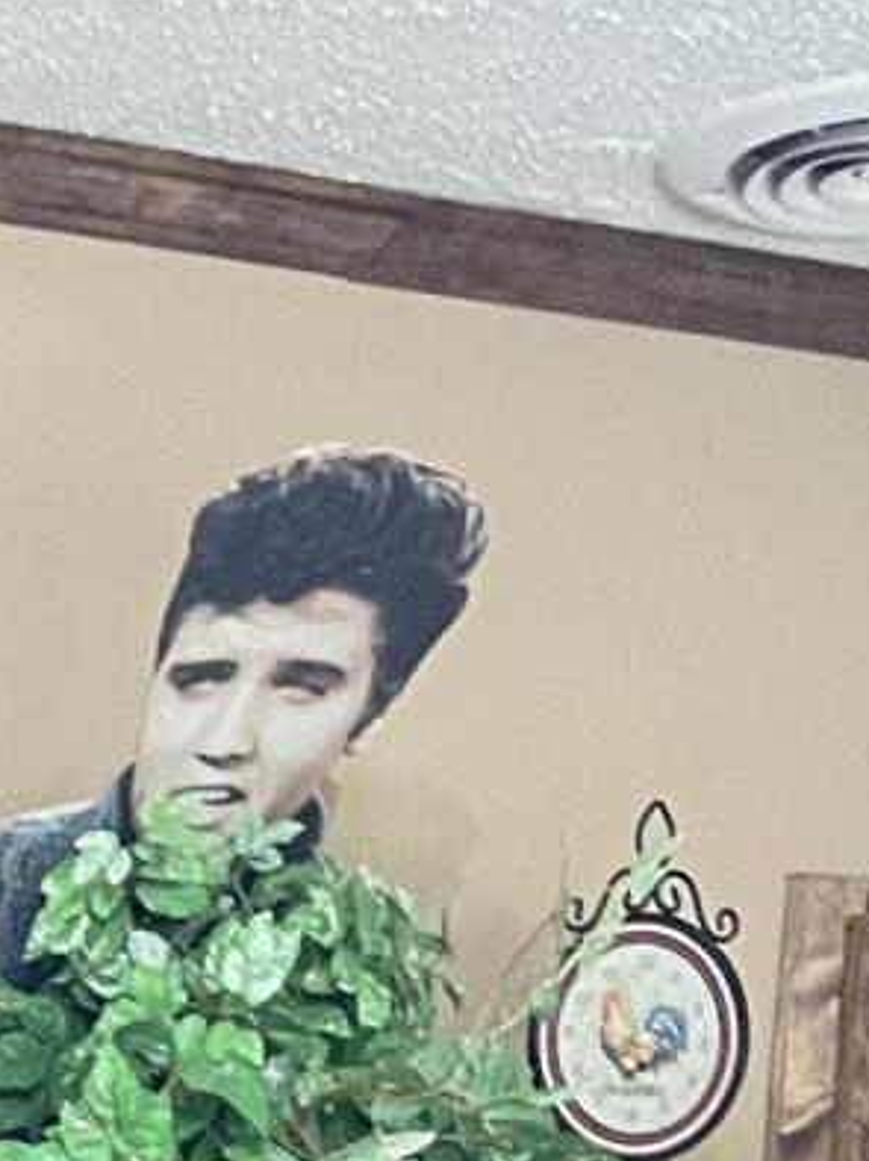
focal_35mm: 127
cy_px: 2699
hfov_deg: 11.0
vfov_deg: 12.5
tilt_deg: -10.3
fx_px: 4256
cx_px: -577
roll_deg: -0.2
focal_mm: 5.1
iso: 500
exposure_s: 1/30
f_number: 1.6
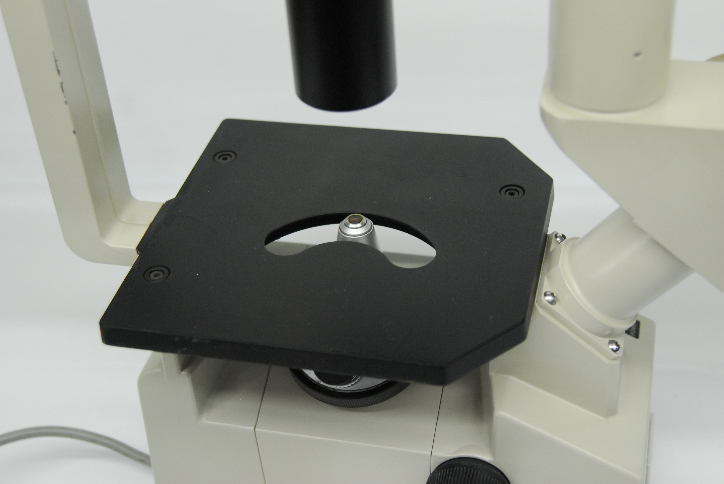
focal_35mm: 60
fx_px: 1208
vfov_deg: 22.7
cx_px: 362
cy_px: 242
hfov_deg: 33.4
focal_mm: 40
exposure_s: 1/160
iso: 800
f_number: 3.3
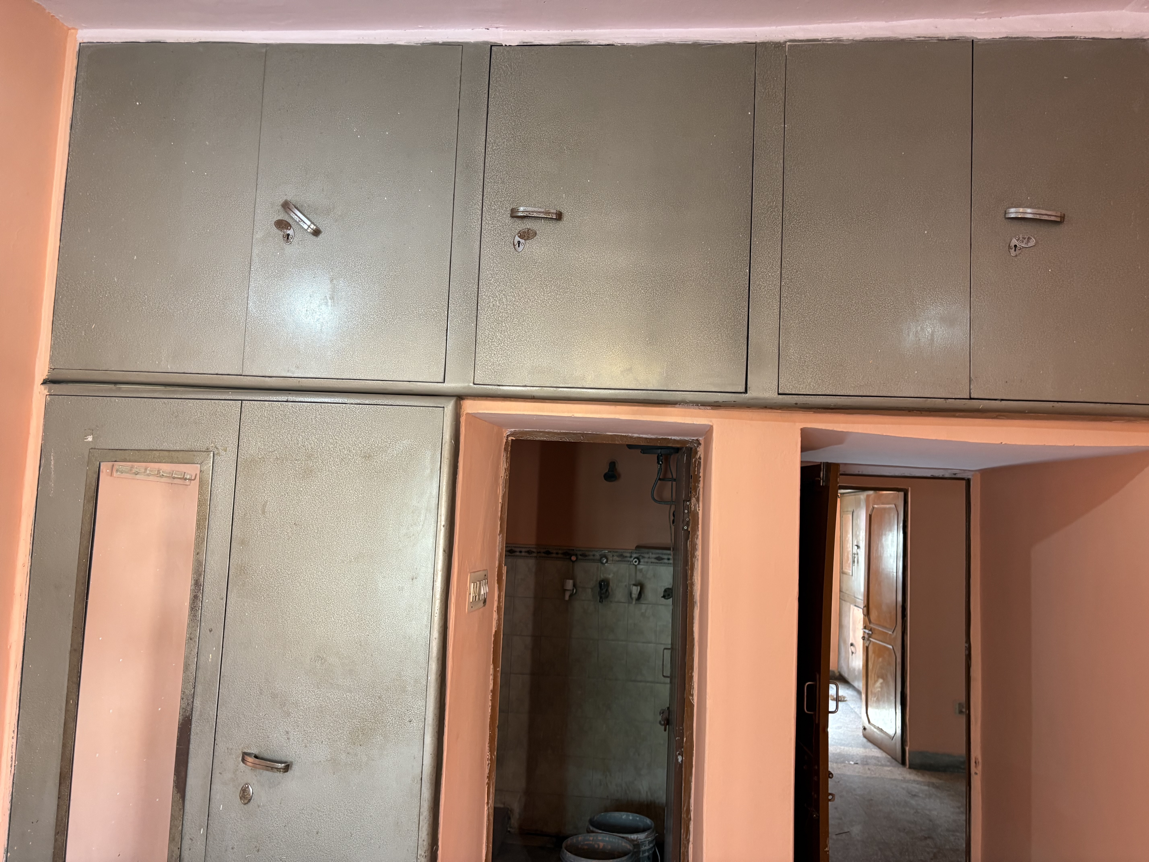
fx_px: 863
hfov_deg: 67.3
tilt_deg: +5.7
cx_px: 574
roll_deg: -2.2
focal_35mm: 26
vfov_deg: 53.1
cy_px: 431
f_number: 1.6
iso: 160
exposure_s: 1/50
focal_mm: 5.96
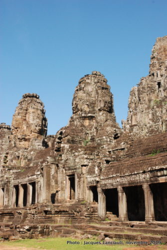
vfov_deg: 44.9
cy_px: 125
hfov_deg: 30.9
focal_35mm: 44
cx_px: 84
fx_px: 302
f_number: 11
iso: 800
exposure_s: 1/500
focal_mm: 29
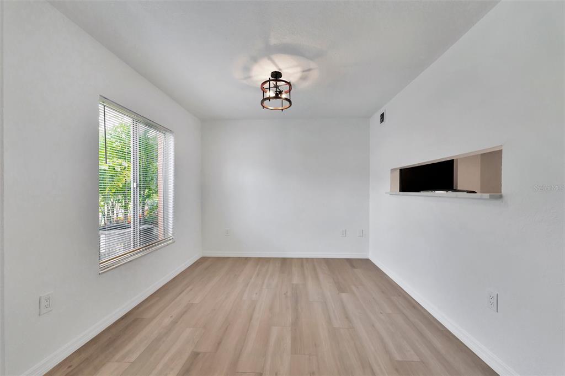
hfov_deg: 104.3
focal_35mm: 14
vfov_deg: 81.2
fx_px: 220
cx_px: 282
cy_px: 188
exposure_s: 1/100
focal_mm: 14
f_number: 7.1
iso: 800
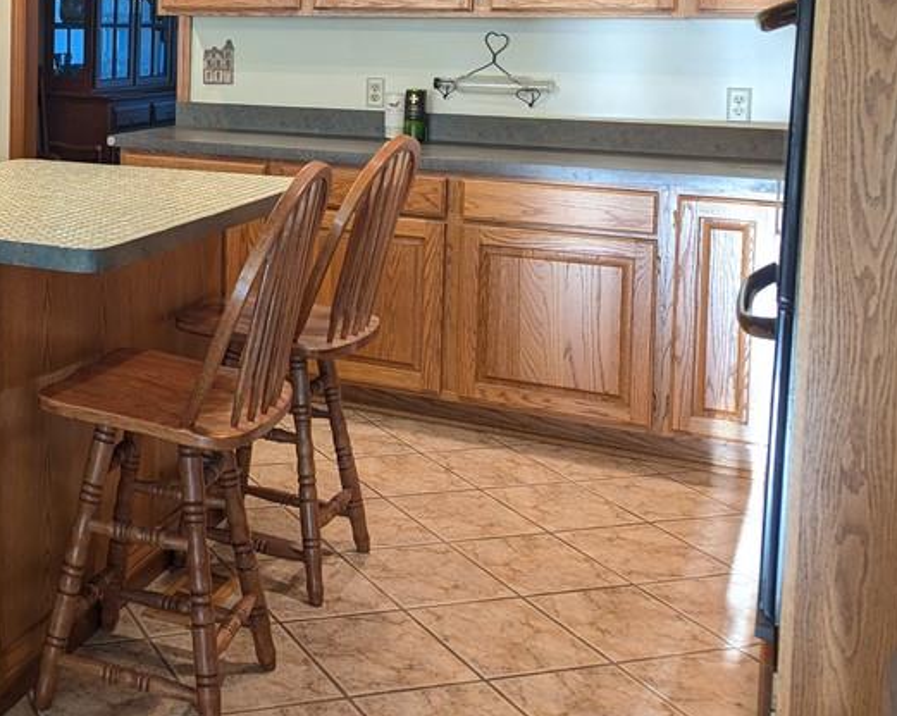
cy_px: 114
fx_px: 1220
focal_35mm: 46
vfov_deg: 31.6
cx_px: 35
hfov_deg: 36.9
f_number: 1.85
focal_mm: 6.81
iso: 460
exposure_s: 1/120
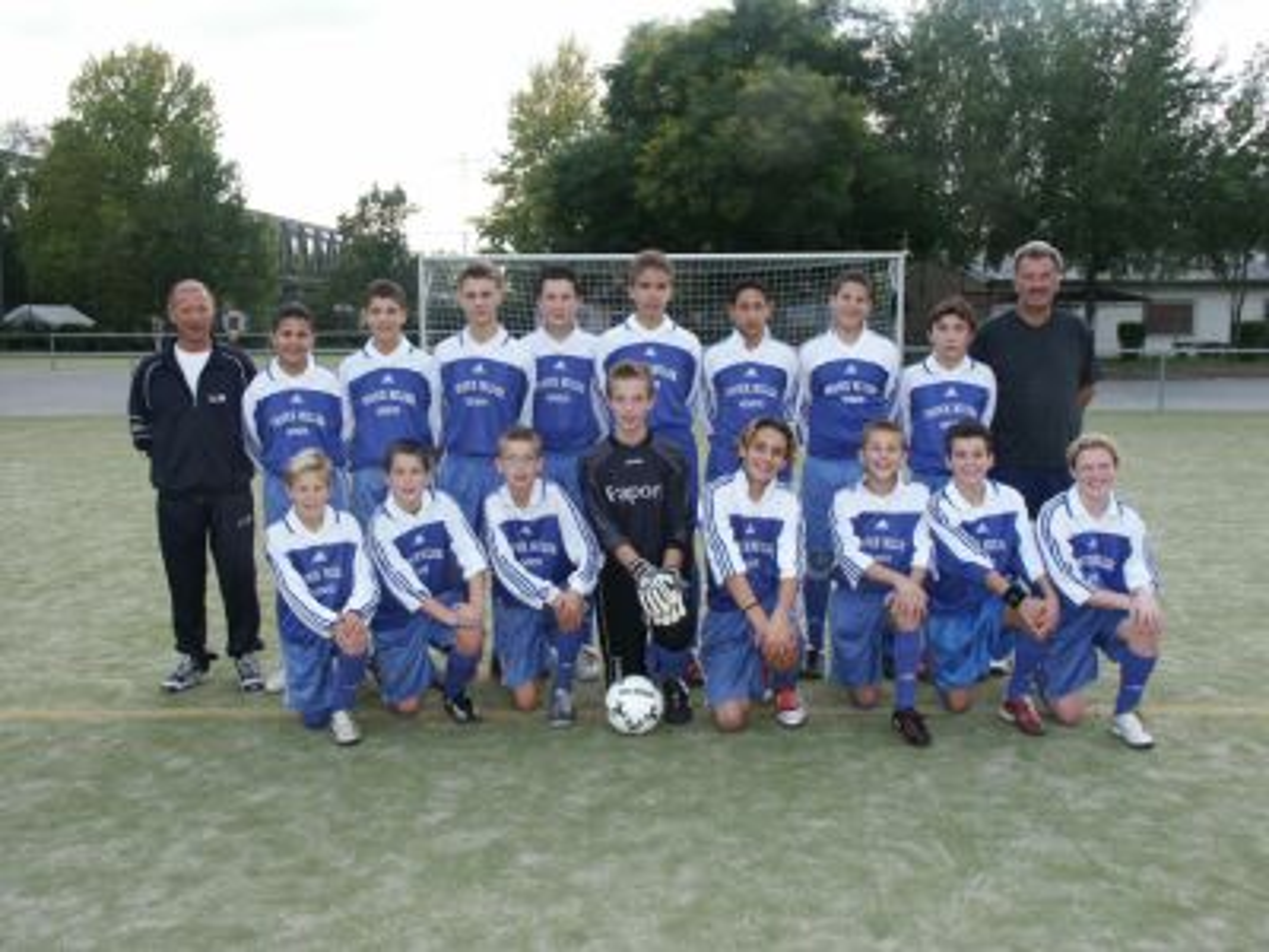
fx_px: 1283
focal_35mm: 35
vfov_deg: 40.7
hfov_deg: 52.6
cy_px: 476
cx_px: 634
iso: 200
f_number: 4
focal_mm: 9.06
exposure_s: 1/350
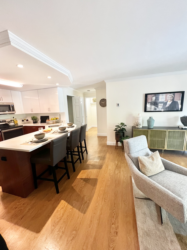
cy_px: 125
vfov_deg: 106.2
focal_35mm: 13
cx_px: 94
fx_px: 94
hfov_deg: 89.9
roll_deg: +3.1
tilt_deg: -9.6
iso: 250
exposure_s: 1/60
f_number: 1.8
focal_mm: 1.57
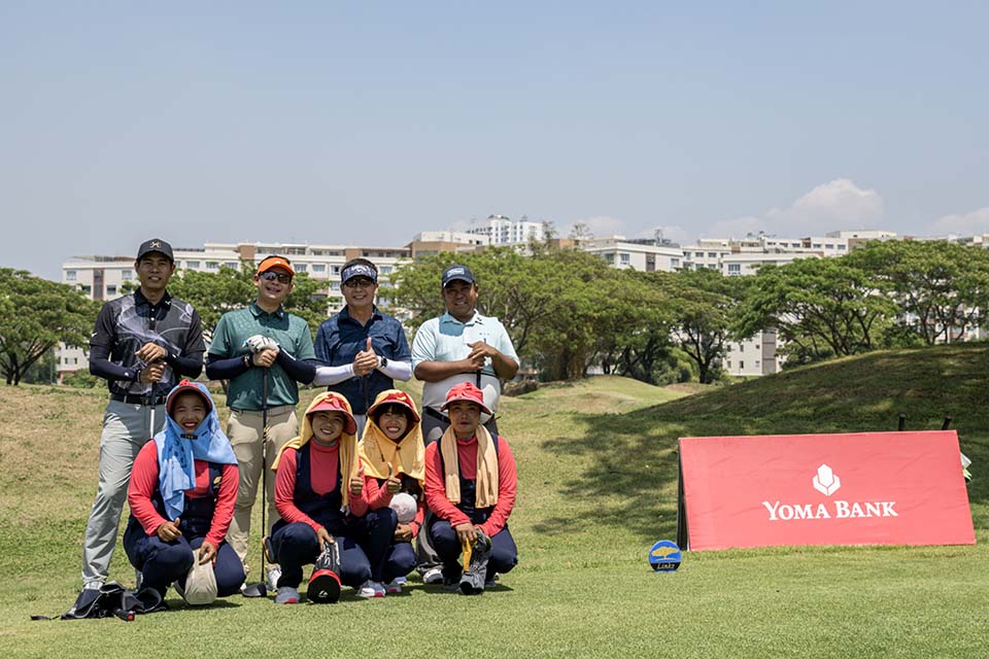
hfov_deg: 48.5
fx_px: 1099
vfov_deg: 33.4
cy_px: 330
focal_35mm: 40
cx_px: 494
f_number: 8
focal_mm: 40
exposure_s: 1/500
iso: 140
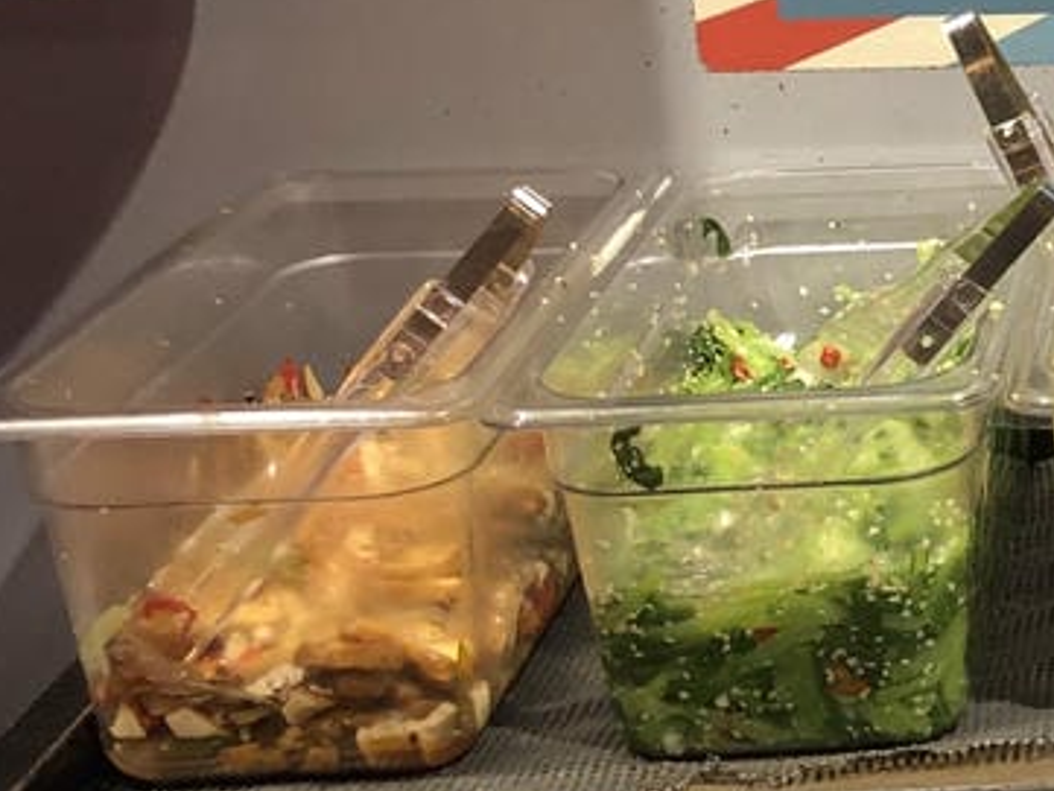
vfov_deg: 15.9
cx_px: 1734
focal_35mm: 93
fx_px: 2833
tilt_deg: -19.9
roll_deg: -0.3
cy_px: 312
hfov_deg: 18.0
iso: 40
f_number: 1.8
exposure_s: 1/20
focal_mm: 3.99
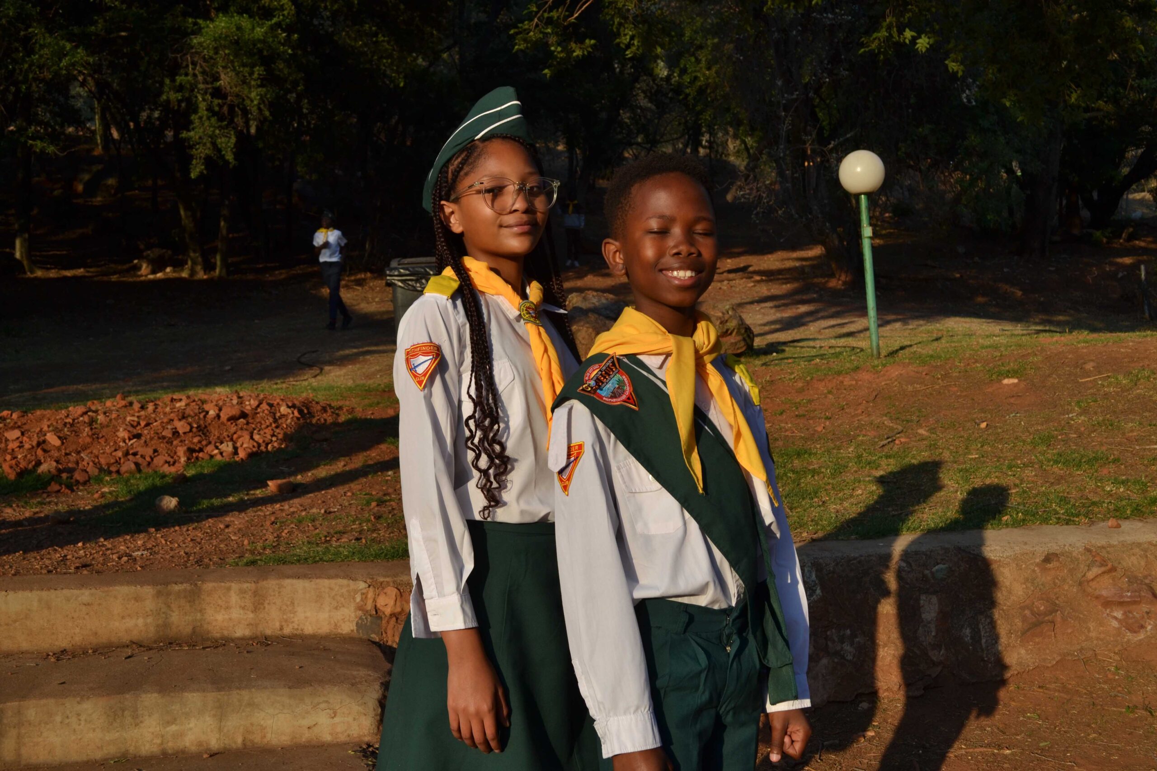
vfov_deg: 34.2
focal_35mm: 39
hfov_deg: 49.6
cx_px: 578
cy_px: 386
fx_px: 1253
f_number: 7.1
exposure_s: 1/250
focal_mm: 26
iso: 100
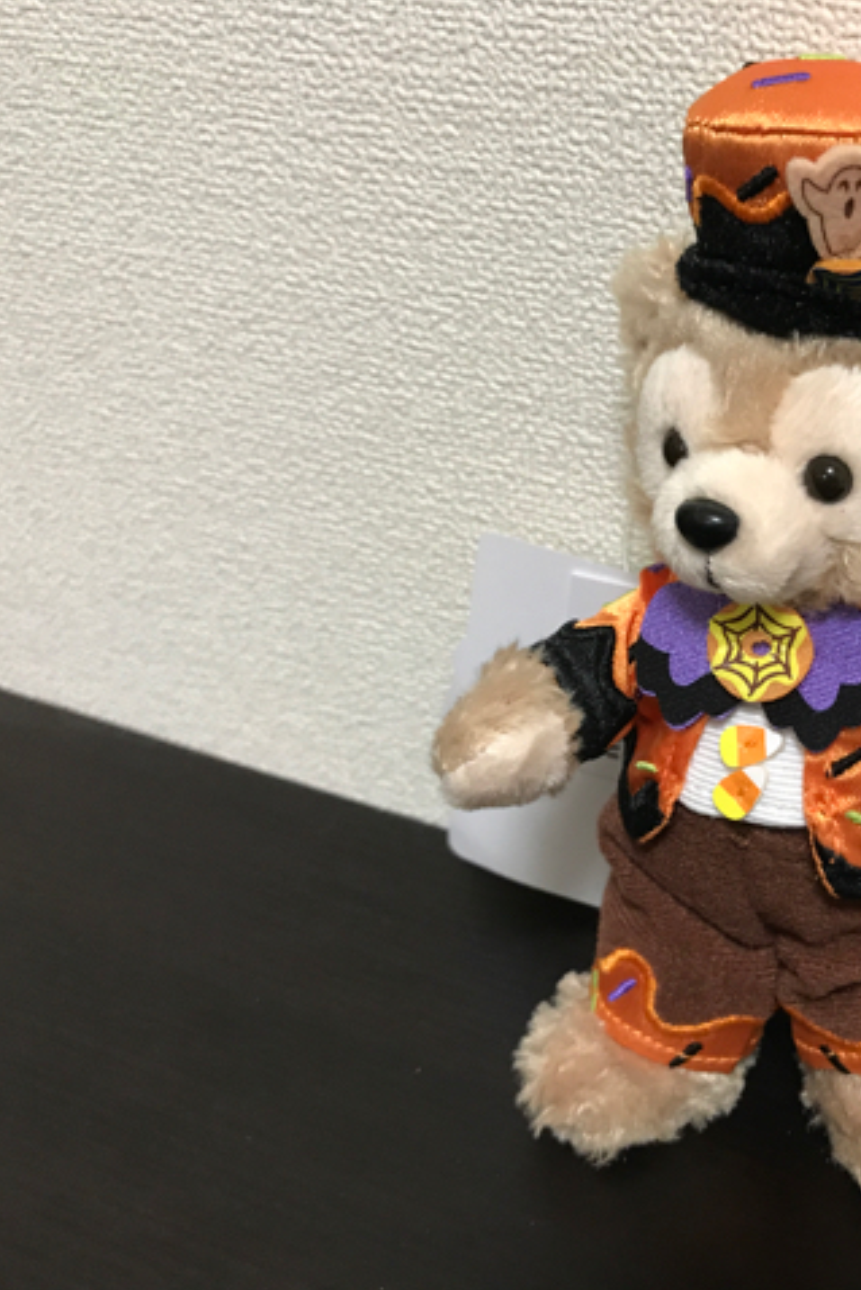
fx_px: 1398
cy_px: 645
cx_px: 804
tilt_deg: -31.6
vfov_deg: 49.5
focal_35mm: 39
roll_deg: -1.9
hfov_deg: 32.2
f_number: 1.8
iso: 50
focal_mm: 3.99
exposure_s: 1/17
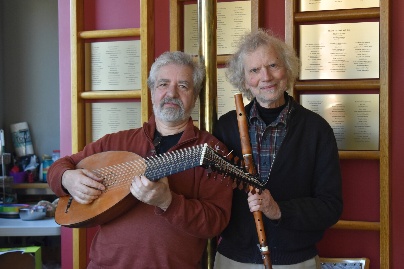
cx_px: 202
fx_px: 842
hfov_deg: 27.0
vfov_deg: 18.2
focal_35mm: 75
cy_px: 134
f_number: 5.6
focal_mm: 50
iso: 1250
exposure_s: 1/125
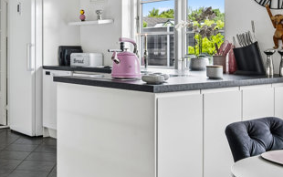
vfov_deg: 25.0
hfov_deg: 37.5
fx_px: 396
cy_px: 52
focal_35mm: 51
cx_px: 46
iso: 400
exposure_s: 1/5
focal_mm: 19.5
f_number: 6.3
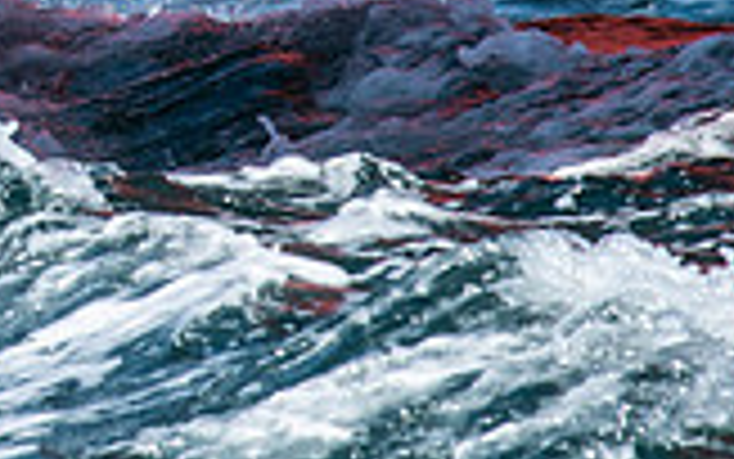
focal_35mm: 1629
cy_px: -308
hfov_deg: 1.3
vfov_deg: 0.8
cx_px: -491
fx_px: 32598
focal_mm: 300
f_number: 5.6
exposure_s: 1/2000
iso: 320
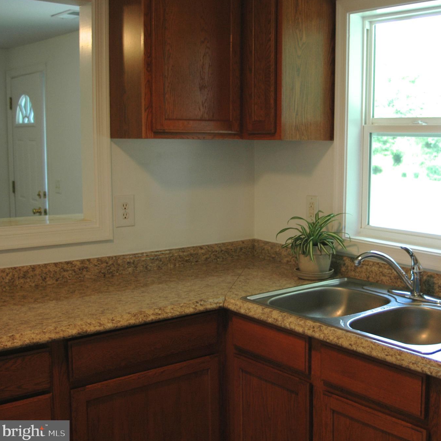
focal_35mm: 45
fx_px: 644
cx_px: 333
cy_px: 221
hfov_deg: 36.9
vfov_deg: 37.8
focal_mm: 23
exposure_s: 1/40
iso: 200
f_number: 3.8
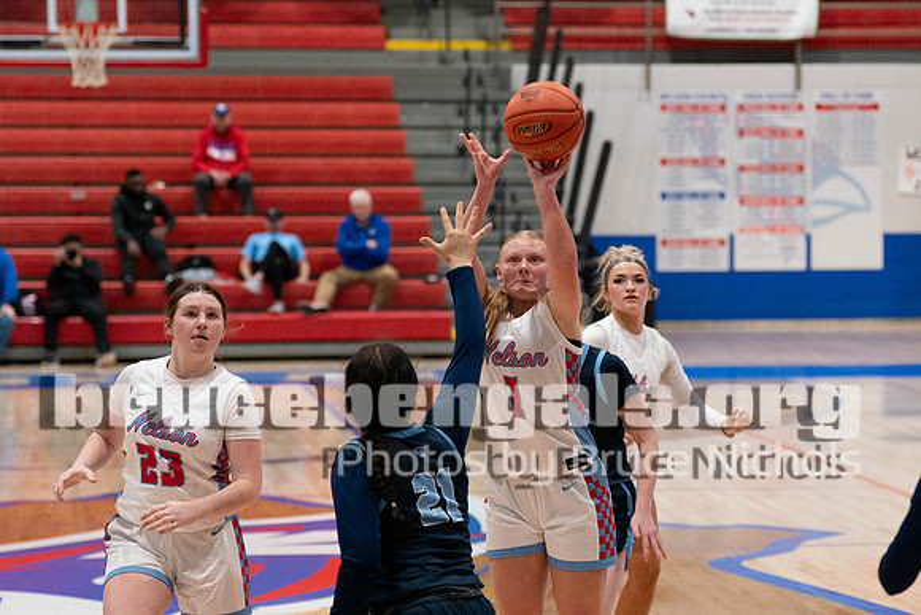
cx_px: 556
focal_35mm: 133
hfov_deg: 15.4
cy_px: 281
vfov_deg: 10.3
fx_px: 3403
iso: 4000
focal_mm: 88
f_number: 2.8
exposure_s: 1/1000
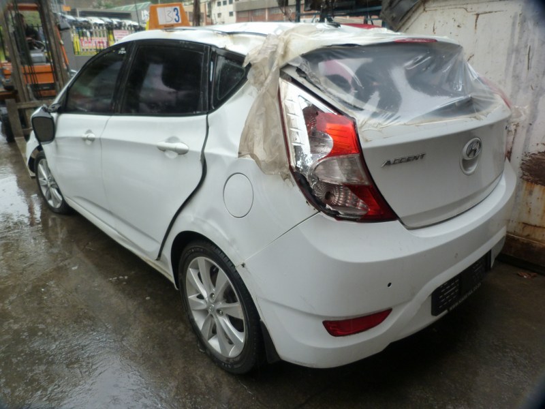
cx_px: 272
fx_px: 394
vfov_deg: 54.9
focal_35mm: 25
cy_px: 204
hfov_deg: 69.4
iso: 125
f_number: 2.8
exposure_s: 1/80
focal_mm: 4.5
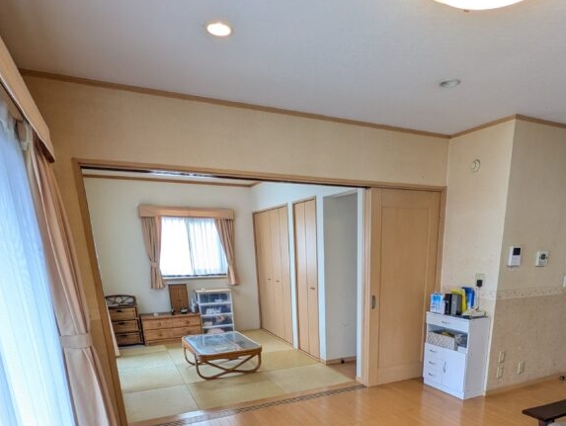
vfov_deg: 50.0
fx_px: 409
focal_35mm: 25
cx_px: 339
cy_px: 368
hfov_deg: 68.7
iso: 83
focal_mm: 1.83
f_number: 2.2
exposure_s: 1/120
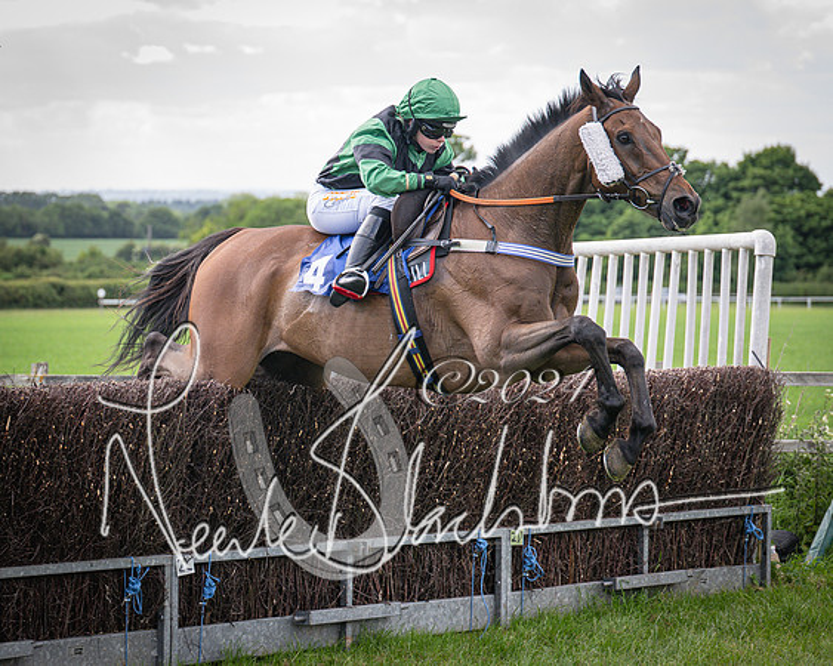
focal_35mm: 124
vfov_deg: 12.4
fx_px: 3059
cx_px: 325
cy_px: 312
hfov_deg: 15.5
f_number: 2.8
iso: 400
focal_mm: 70
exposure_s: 1/1600
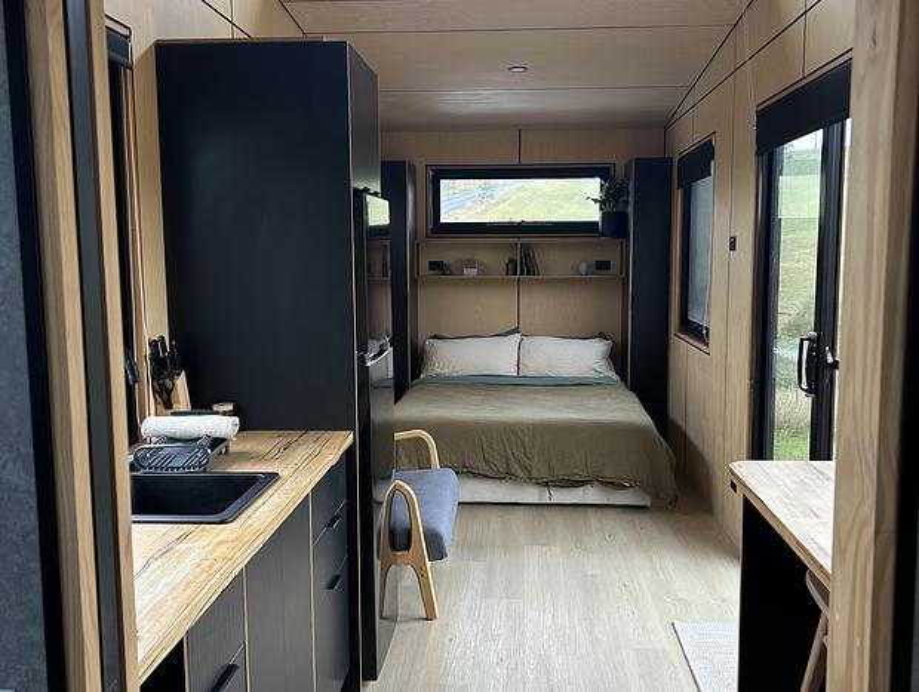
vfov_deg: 53.2
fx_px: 691
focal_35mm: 26
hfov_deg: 67.2
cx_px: 460
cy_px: 346
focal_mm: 5.7
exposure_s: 1/196
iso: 40
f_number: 1.5
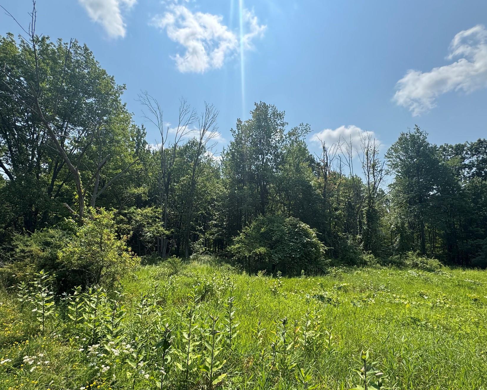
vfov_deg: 76.8
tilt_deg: +7.2
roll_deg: +0.1
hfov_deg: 89.6
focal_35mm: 17
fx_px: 245
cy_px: 212
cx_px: 244
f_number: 2.2
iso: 50
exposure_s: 1/1832
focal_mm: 2.22
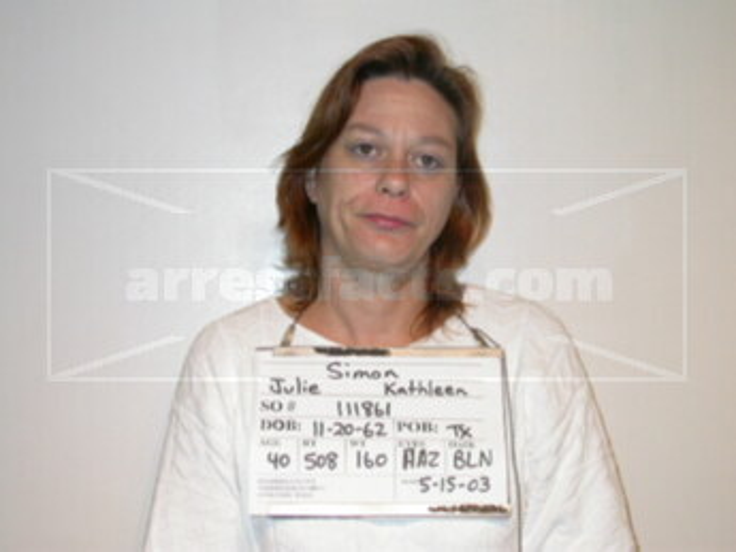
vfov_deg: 23.7
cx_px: 368
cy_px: 276
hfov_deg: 31.2
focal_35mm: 62
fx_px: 1319
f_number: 3.1
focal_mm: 12.9
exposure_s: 1/60.3
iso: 100
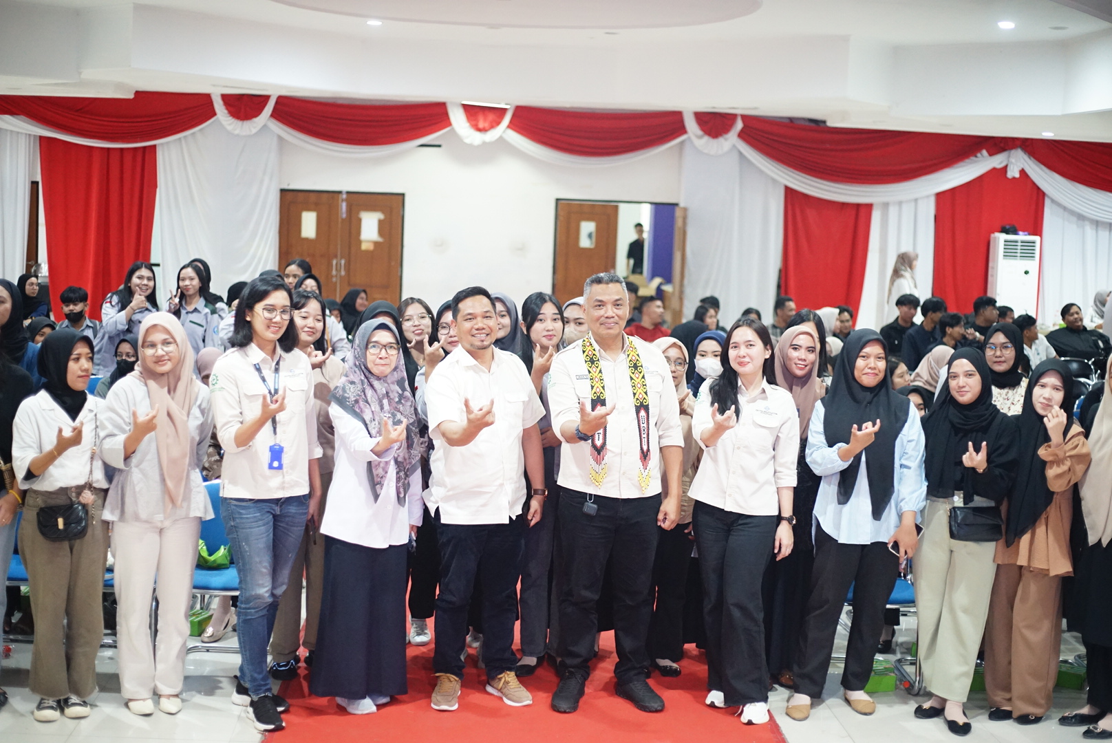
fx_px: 1546
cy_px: 372
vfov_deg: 27.0
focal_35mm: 50
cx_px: 556
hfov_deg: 39.6
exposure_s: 1/125
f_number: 2.2
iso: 3200
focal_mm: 50
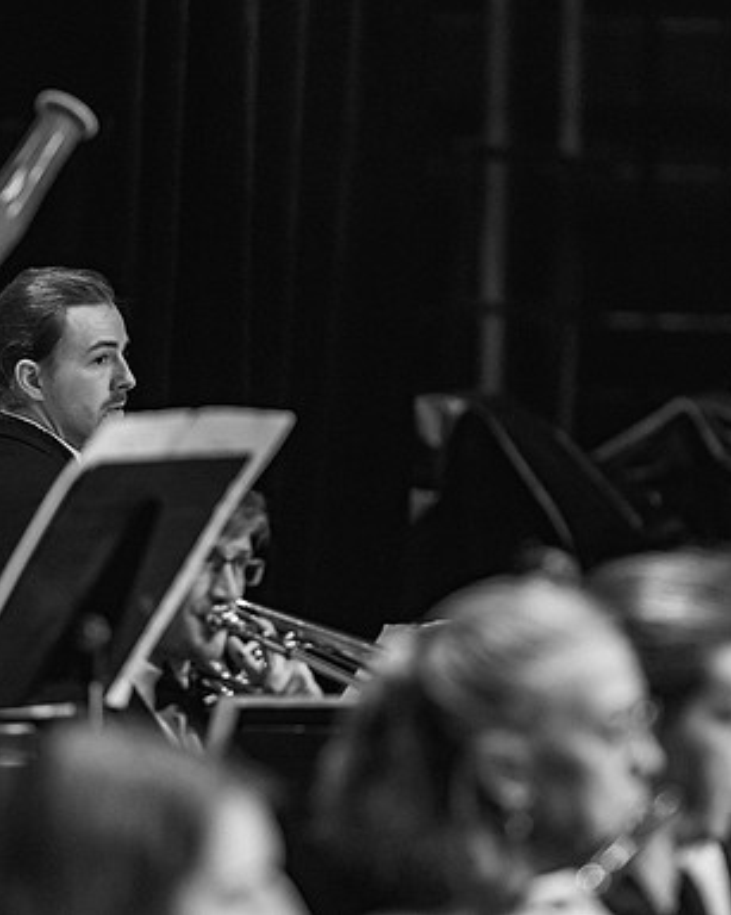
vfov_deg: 4.9
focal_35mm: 397
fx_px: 10741
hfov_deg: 3.9
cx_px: 290
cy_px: 456
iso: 5000
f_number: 4
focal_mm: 280
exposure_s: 1/250
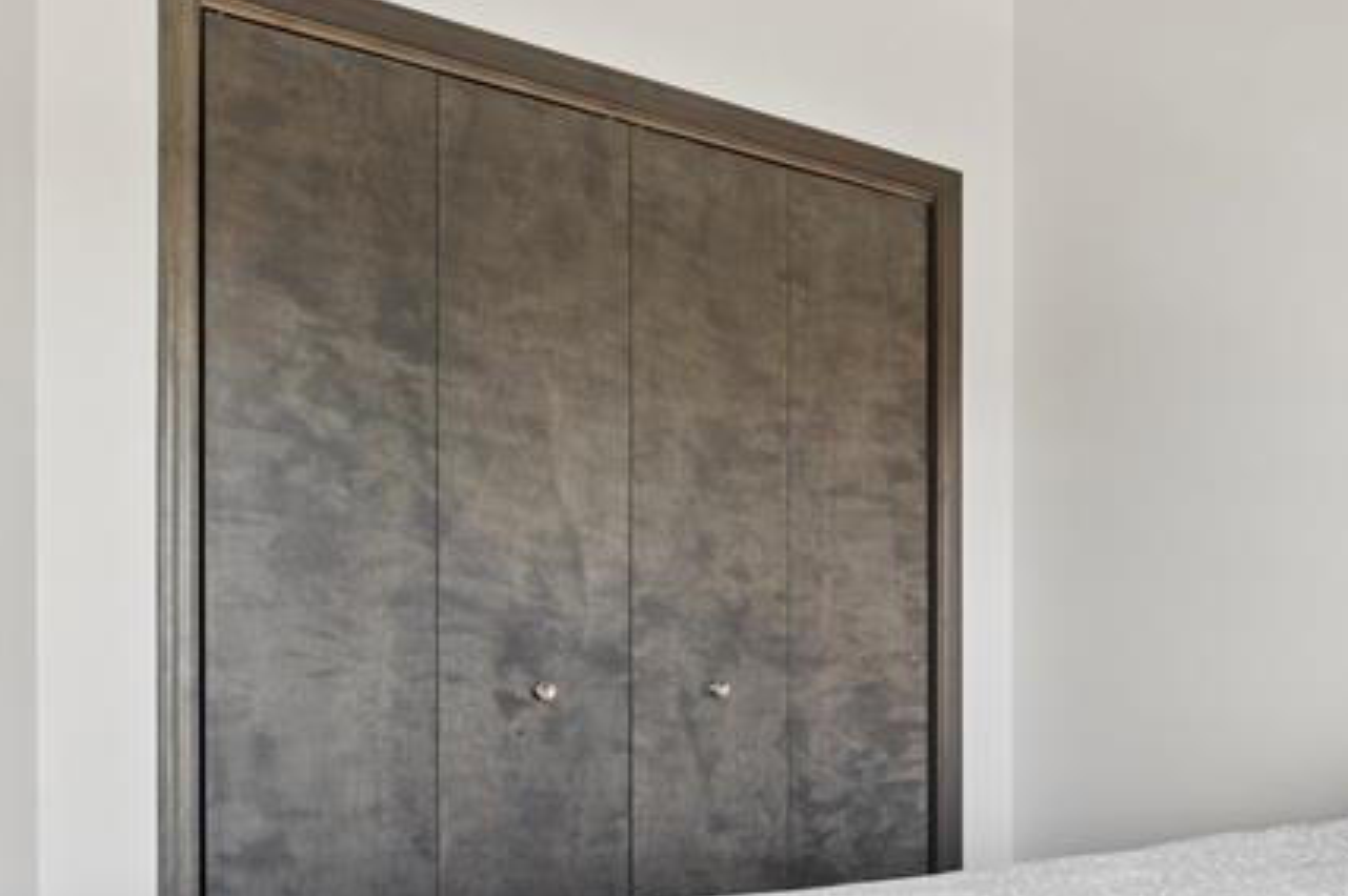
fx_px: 1796
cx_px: 1392
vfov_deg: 27.8
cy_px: 614
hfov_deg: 36.4
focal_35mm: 48
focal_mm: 16
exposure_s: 1/20
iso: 400
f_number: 8
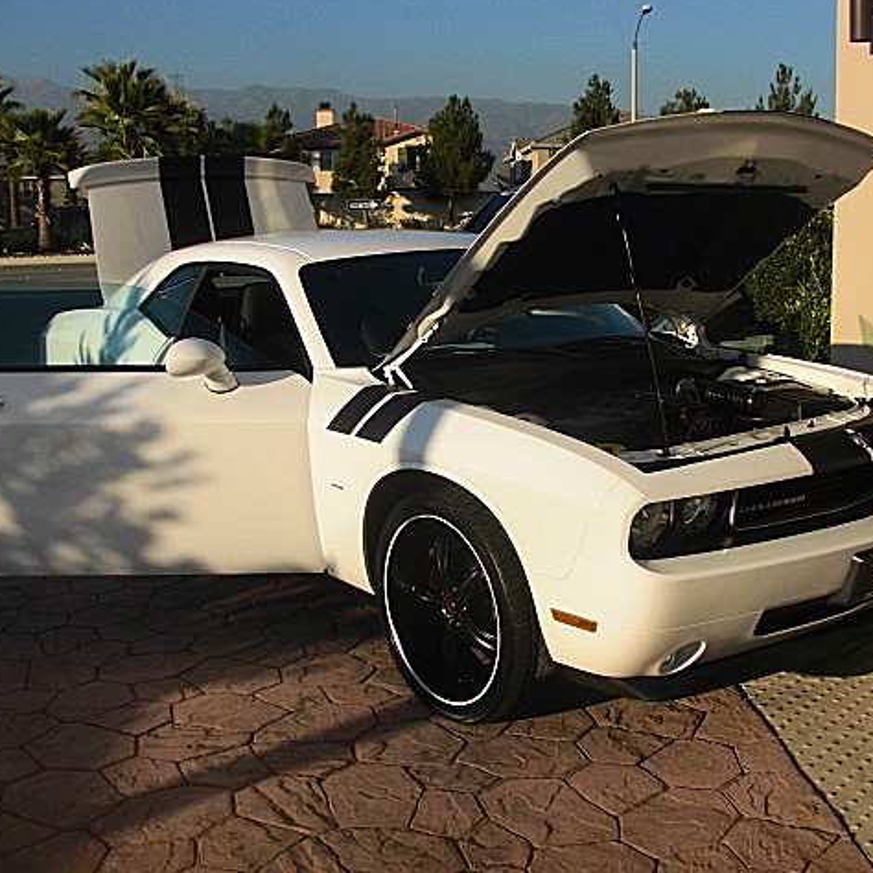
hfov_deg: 39.1
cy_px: 433
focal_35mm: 43
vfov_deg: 39.2
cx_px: 473
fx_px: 1227
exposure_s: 1/200
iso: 50
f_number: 7.9
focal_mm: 6.3
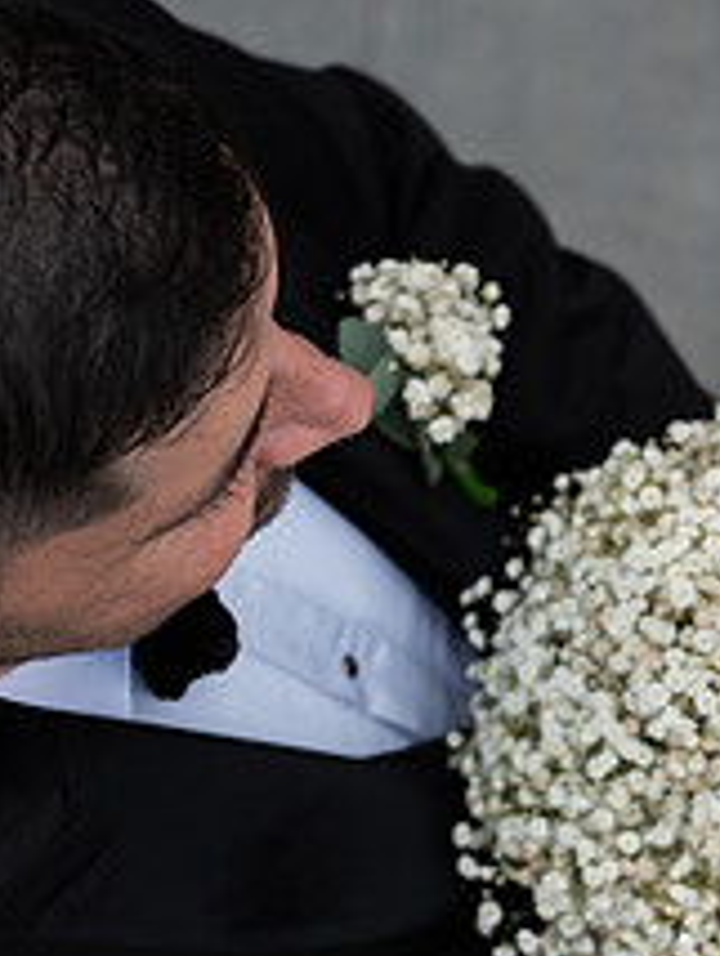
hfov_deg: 11.8
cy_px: 742
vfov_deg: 15.7
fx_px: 3460
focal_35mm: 125
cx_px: 707
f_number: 3.5
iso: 200
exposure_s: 1/800
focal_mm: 48
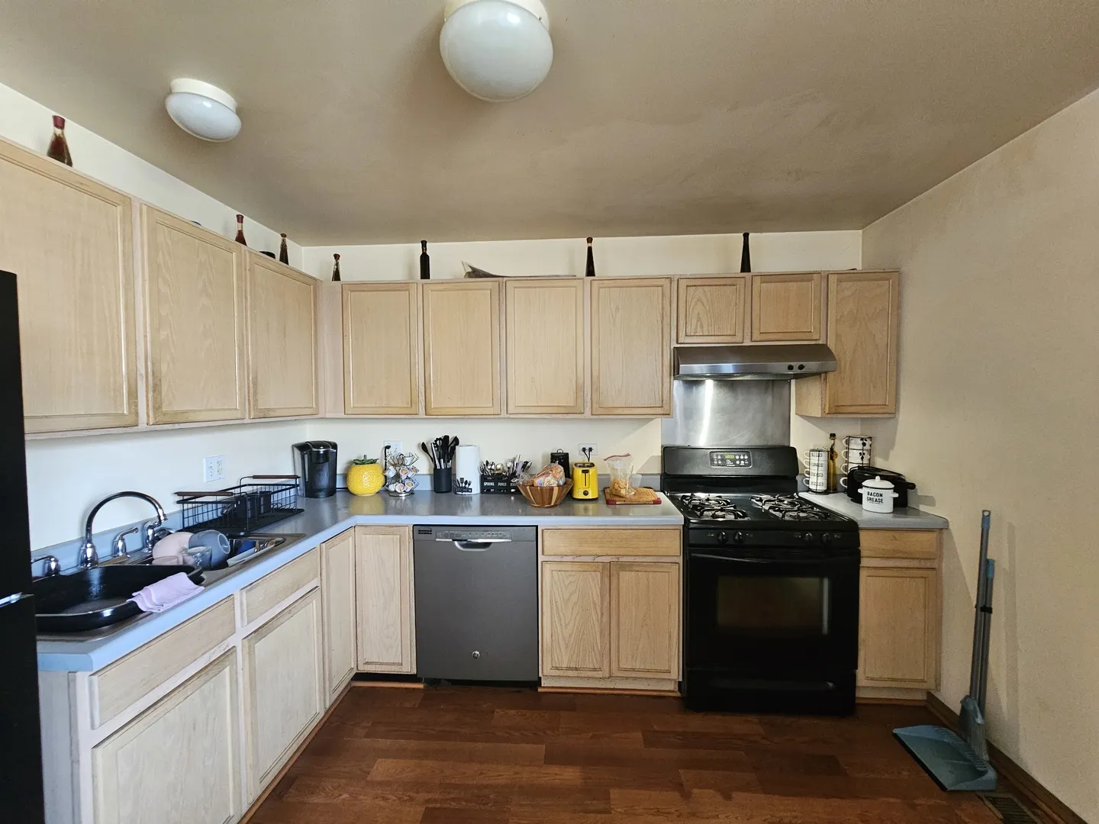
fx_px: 413
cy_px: 412
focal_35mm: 13
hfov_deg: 106.2
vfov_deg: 89.9
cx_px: 550
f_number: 2.2
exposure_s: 1/30
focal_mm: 2.2
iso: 320
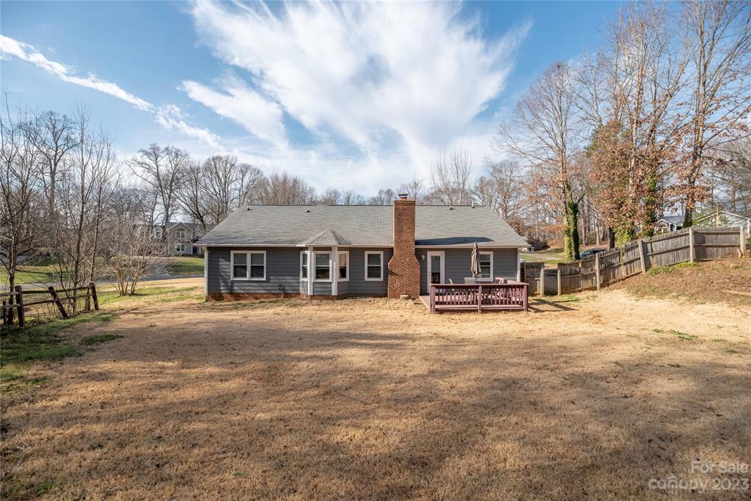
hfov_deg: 104.2
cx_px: 376
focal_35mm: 14
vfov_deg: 81.2
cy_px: 250
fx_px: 292
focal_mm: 14
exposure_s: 1/4000
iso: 320
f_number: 6.3
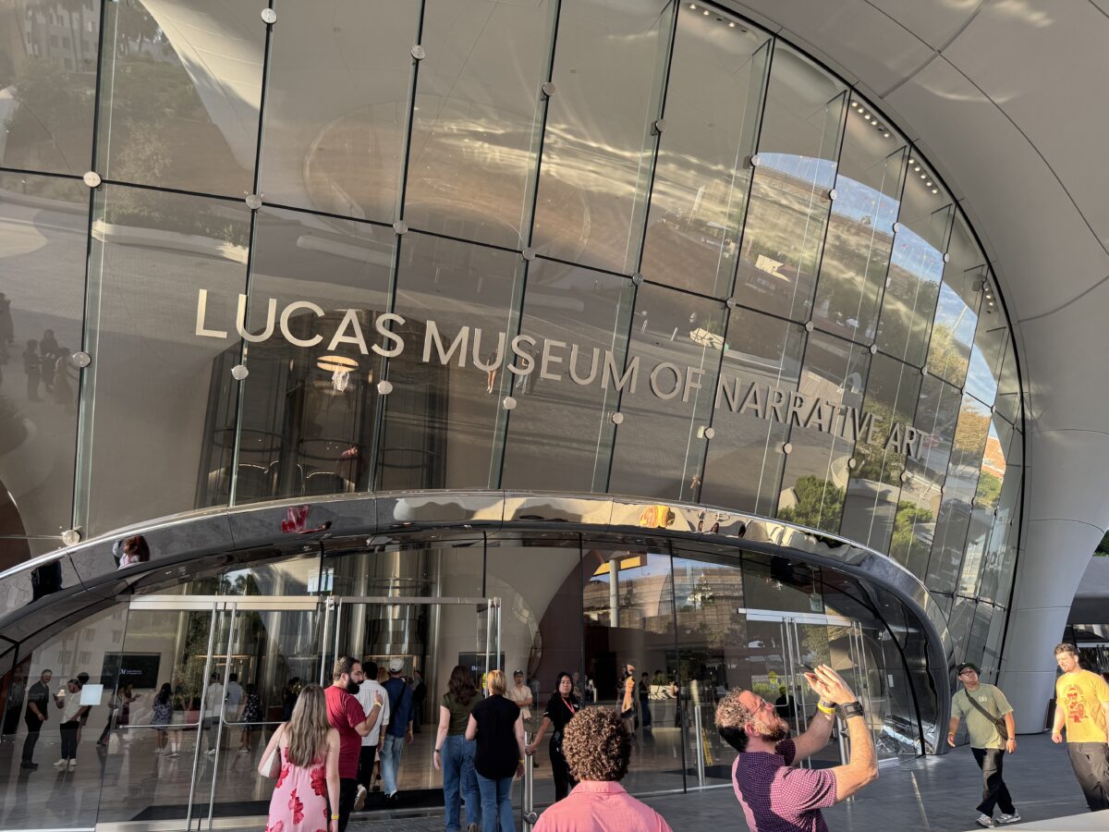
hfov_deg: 71.6
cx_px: 554
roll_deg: +0.1
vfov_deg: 56.8
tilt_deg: +16.7
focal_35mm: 24
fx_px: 769
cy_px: 416
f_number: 1.78
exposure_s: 1/204
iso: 64
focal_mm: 6.76
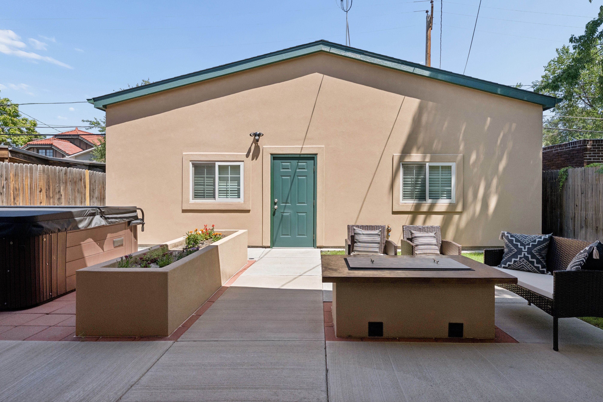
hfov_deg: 86.9
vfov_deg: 64.5
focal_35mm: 19
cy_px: 203
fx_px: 318
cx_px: 316
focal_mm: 18
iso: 400
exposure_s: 1/800
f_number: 8
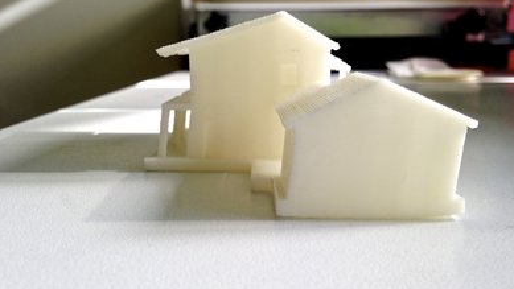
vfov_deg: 32.0
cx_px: 263
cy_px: 121
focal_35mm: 37
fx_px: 504
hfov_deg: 54.0
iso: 50
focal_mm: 4.12
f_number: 2.4
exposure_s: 1/125
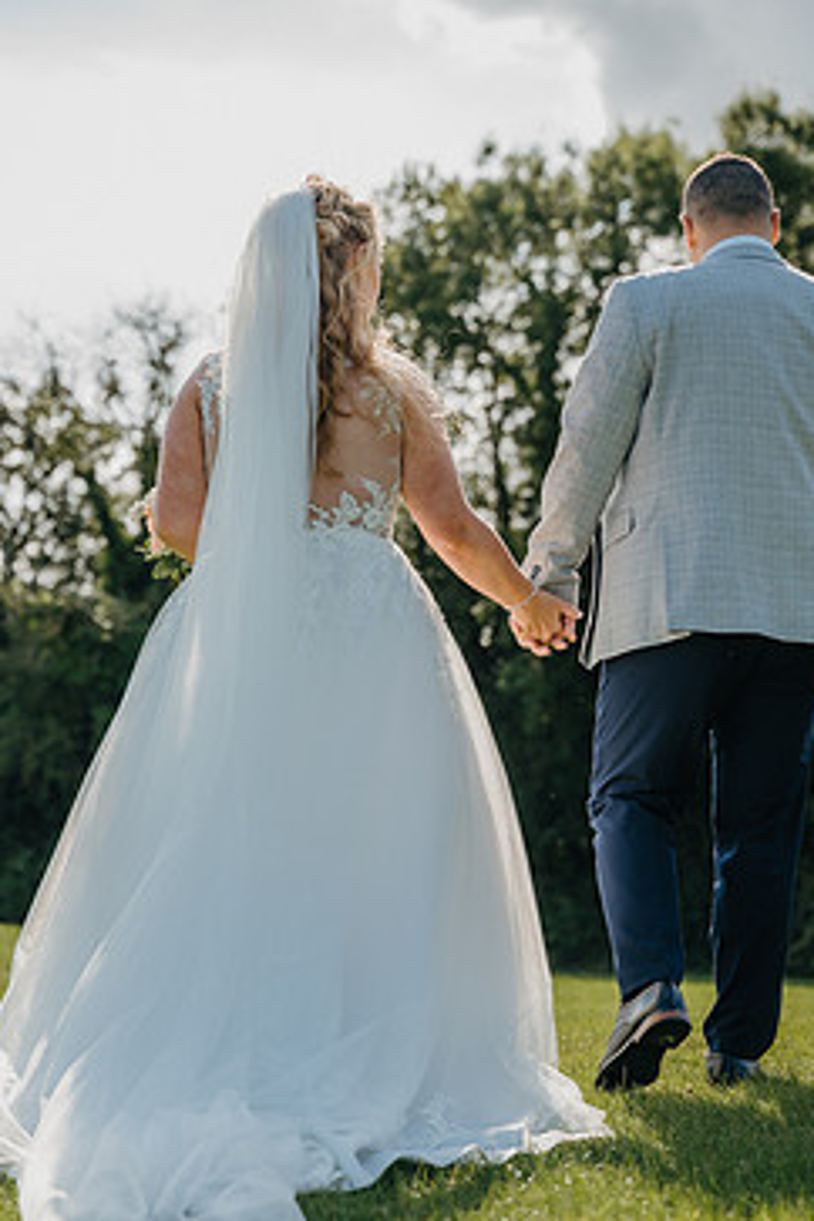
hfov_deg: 14.7
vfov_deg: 21.9
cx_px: 363
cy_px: 716
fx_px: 3154
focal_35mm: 93
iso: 250
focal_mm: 75
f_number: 4.5
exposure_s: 1/1000
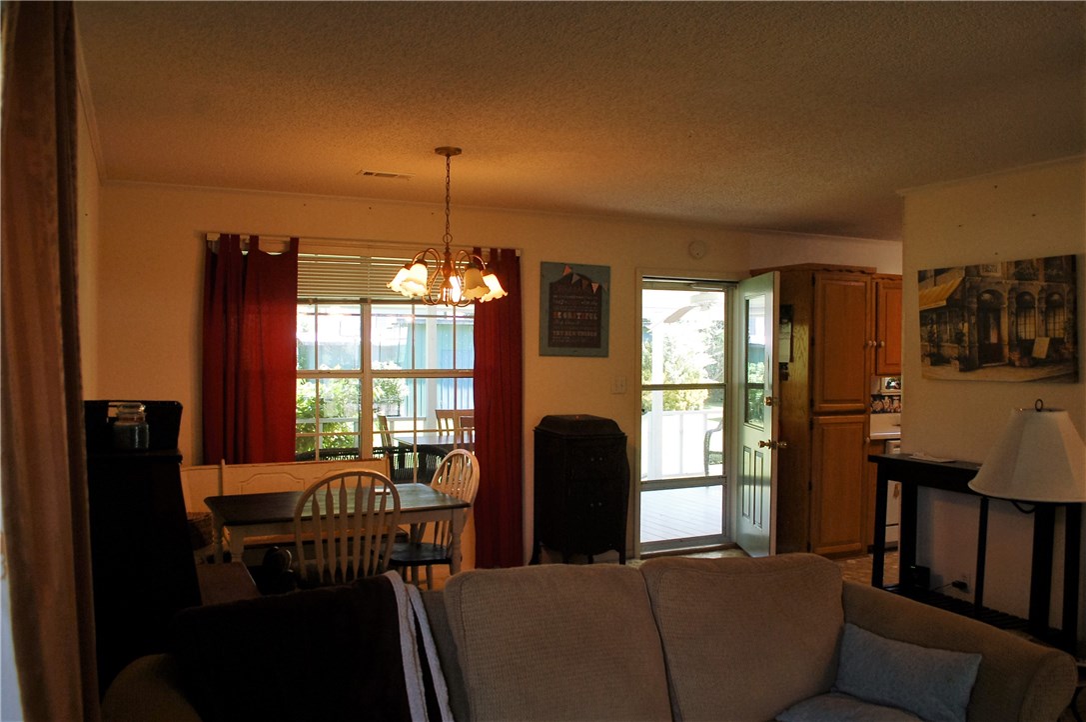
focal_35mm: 27
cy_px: 361
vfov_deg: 47.8
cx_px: 543
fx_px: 814
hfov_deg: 67.4
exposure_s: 1/60
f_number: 5.6
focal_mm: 18
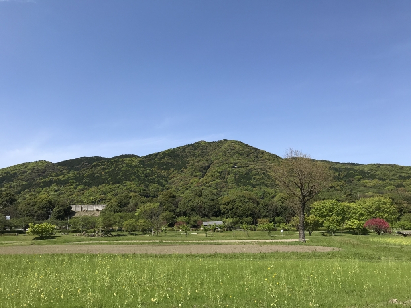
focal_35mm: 28
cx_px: 206
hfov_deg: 63.4
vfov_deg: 49.7
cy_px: 154
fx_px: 332
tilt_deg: +14.3
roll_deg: +1.3
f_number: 1.8
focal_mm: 3.99
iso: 20
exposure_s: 1/2083
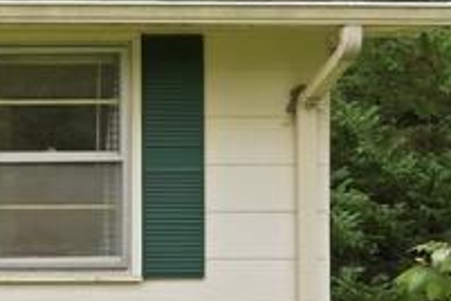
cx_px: -662
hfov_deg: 10.0
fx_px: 2230
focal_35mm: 178
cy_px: 199
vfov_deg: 7.7
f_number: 8
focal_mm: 35
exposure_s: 1/125
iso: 200
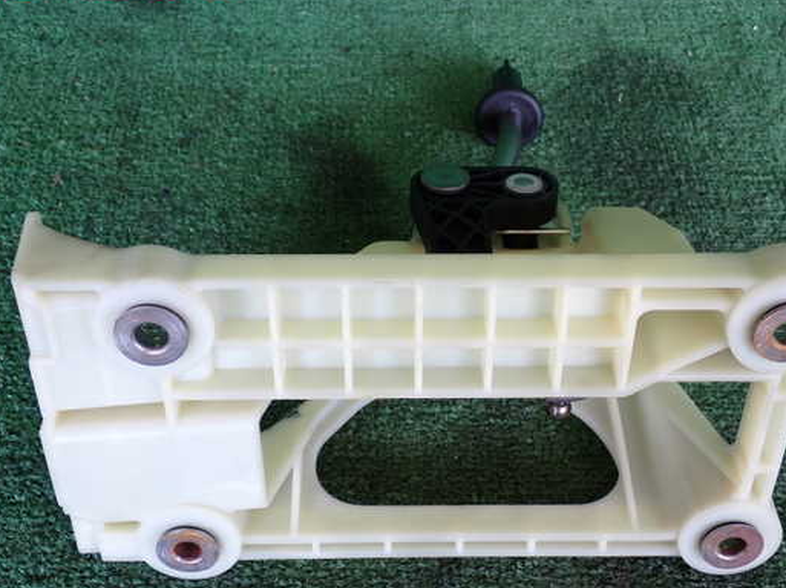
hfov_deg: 39.7
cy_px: 311
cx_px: 417
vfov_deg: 30.2
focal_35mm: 48
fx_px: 1089
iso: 200
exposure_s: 1/125
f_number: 2.8
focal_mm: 7.31
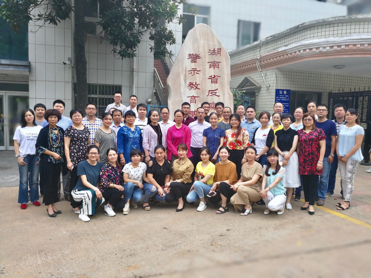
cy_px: 139
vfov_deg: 51.4
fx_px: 289
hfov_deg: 65.3
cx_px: 186
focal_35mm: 27
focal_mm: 3.95
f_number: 4
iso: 50
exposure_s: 1/160
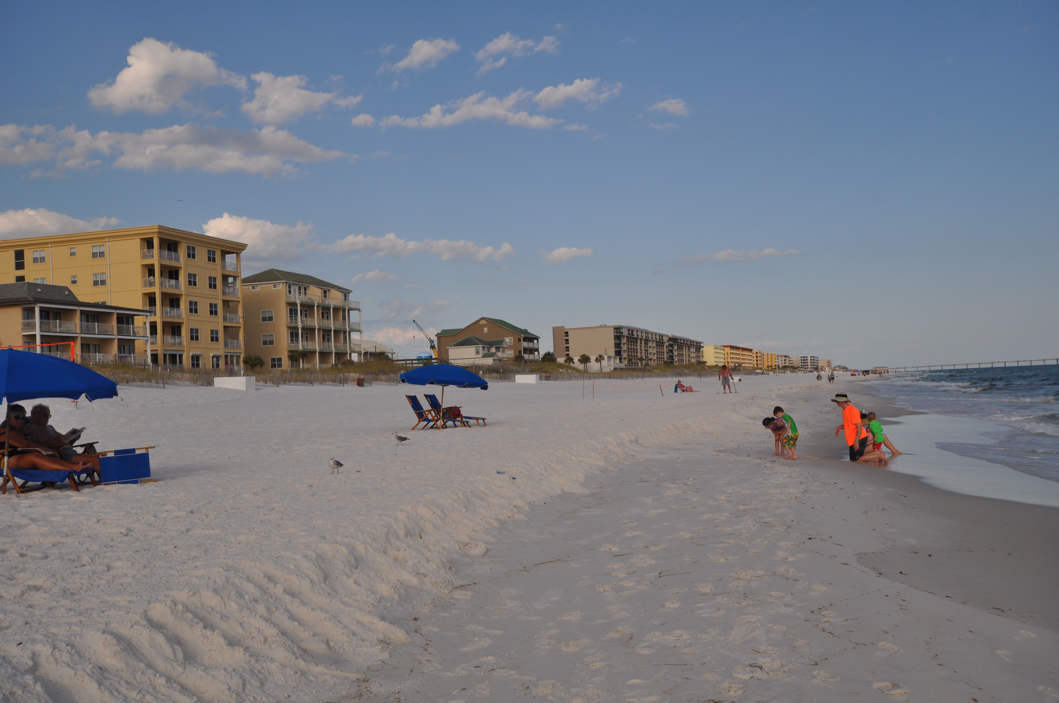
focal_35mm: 36
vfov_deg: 36.8
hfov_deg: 53.2
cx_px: 530
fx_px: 1058
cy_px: 352
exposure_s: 1/400
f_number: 10
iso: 200
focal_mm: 24
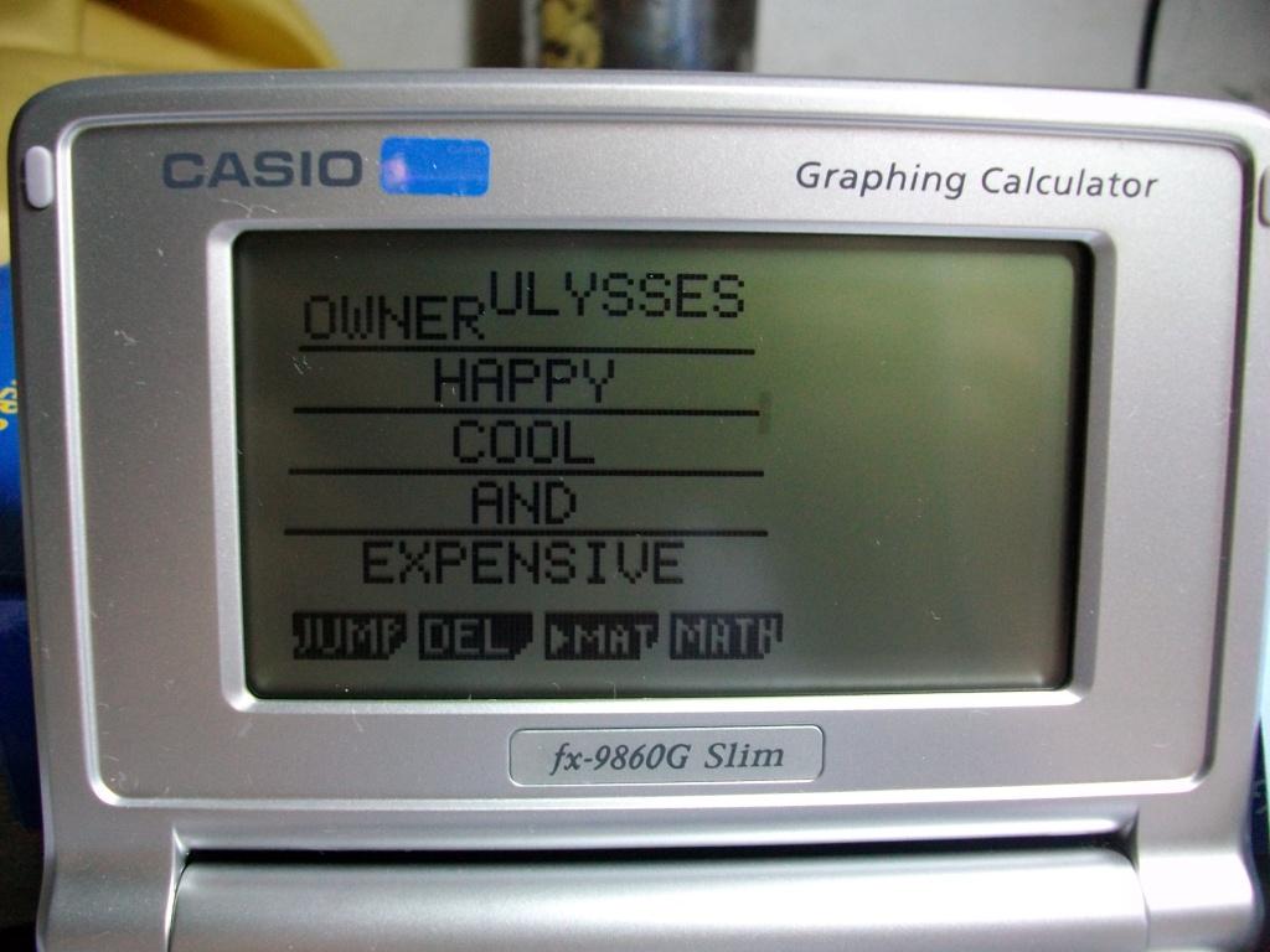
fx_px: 1174
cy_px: 476
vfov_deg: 44.2
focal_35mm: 32
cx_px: 635
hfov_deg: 56.8
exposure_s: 1/13.3
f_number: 2.9
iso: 200
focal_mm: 5.7
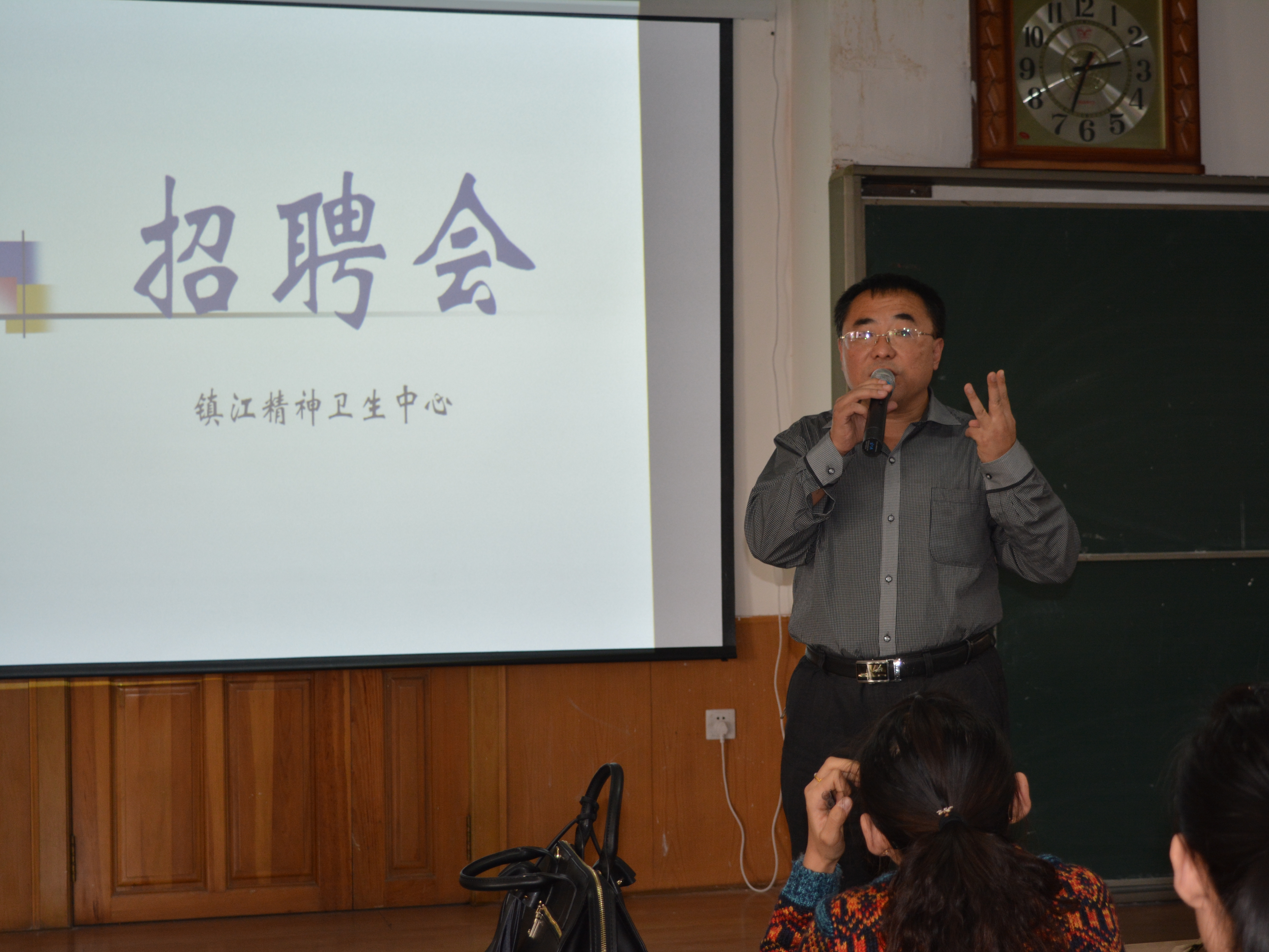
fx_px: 2529
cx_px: 698
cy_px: 478
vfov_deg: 21.3
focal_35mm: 69
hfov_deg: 28.1
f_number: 5
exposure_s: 1/60
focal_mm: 42
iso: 400
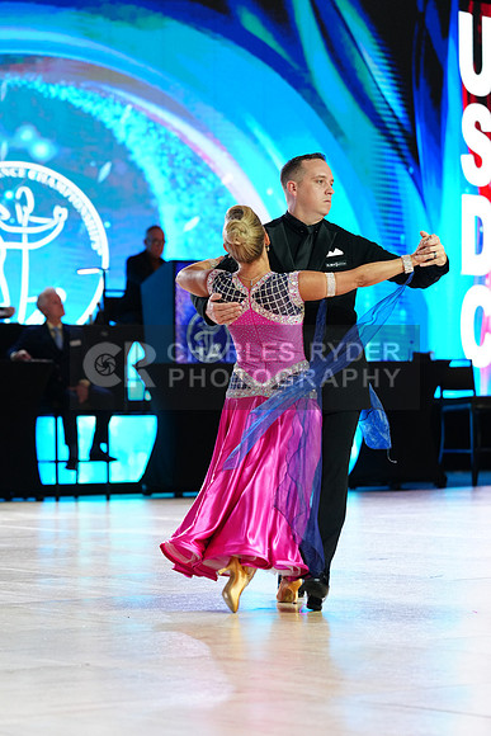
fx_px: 2964
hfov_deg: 9.5
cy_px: 368
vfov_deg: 14.2
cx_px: 246
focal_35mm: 145
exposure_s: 1/320
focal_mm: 145
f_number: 4
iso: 2500
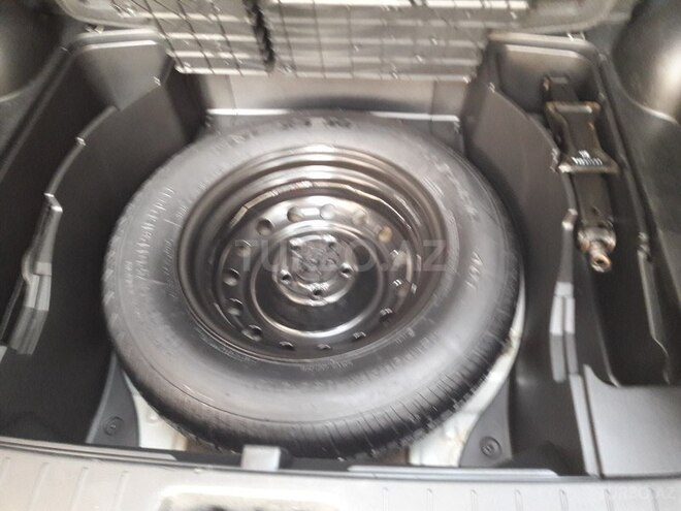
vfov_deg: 49.7
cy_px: 256
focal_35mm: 28
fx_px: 551
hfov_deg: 63.4
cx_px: 340
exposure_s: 1/17
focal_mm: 3.7
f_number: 1.9
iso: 250
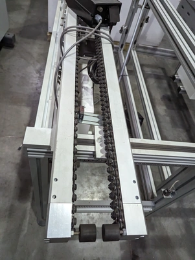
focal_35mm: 24
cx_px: 98
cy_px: 130
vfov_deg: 71.5
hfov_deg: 56.9
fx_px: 180
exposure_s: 1/486
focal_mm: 6.81
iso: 1289
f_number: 1.85
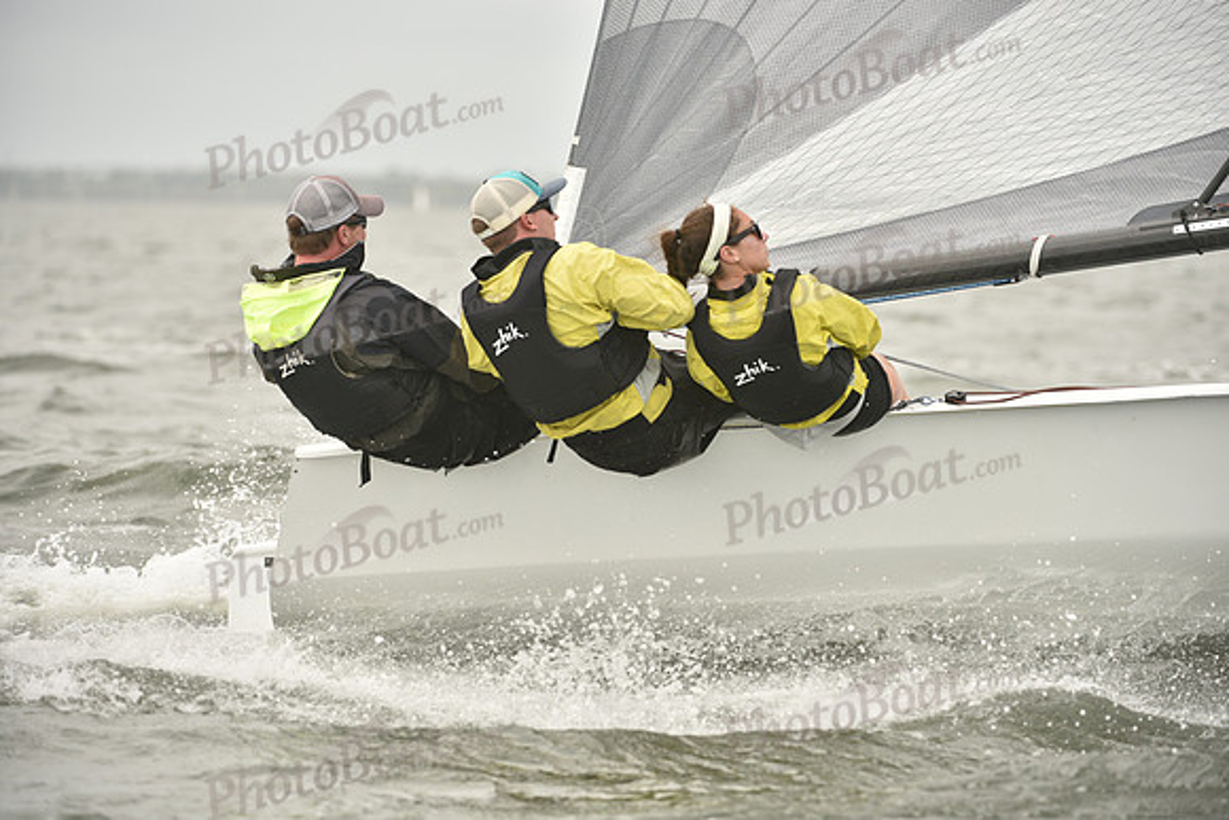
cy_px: 410
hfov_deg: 8.6
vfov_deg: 5.7
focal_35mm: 240
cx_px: 614
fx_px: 8195
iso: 320
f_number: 5
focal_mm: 240
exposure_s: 1/1250
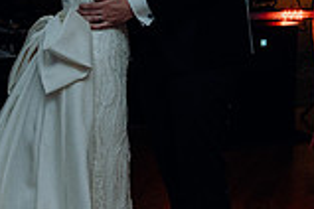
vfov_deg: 12.8
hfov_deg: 19.2
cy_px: 23
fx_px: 924
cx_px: 103
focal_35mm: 106
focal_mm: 29
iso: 2500
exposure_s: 1/160
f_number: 3.5
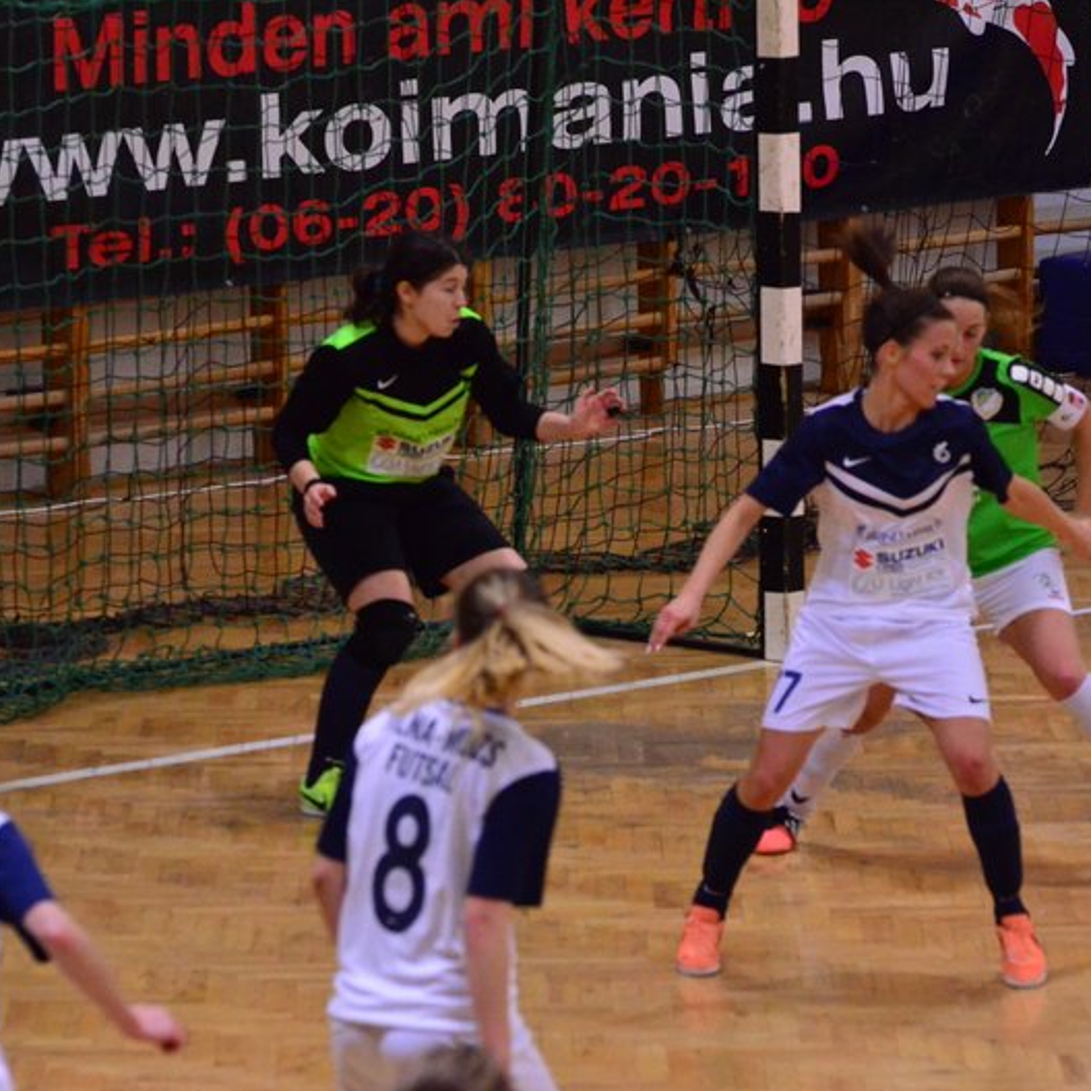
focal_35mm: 270
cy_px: 546
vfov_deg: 6.5
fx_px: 9628
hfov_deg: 6.5
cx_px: 684
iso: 5000
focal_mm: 140
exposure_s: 1/400
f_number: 4.8
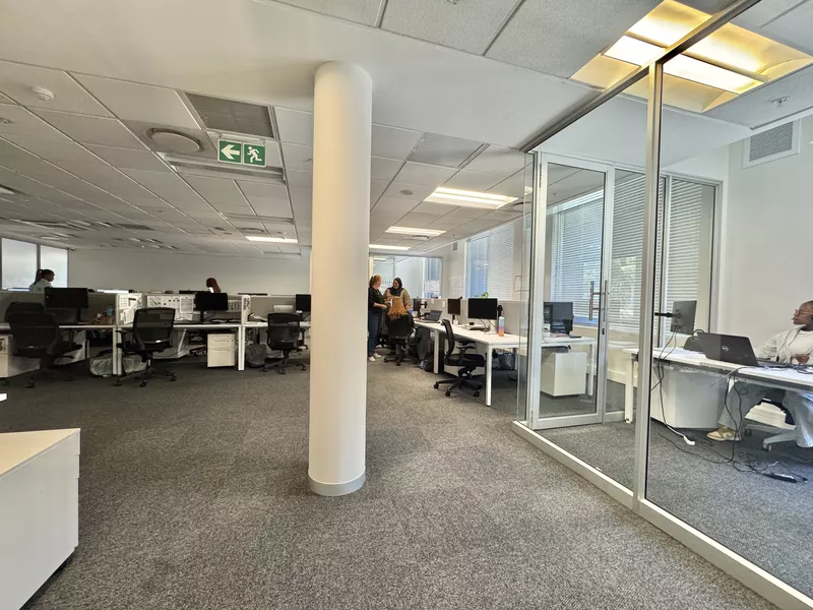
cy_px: 305
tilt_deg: -1.5
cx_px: 406
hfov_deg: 102.1
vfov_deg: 85.7
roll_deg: -1.2
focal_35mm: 14
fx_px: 329
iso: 250
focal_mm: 2.22
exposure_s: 1/100
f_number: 2.2
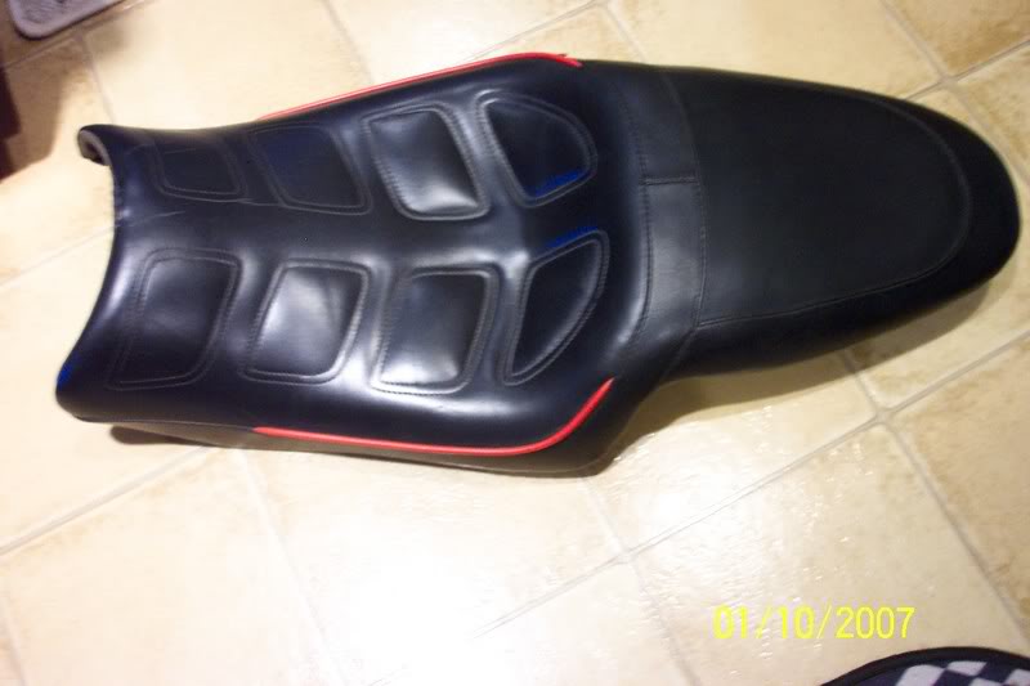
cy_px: 343
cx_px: 515
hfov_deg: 54.4
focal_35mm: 35
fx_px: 1001
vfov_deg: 37.8
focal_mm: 7.5
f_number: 2.8
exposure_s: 1/10
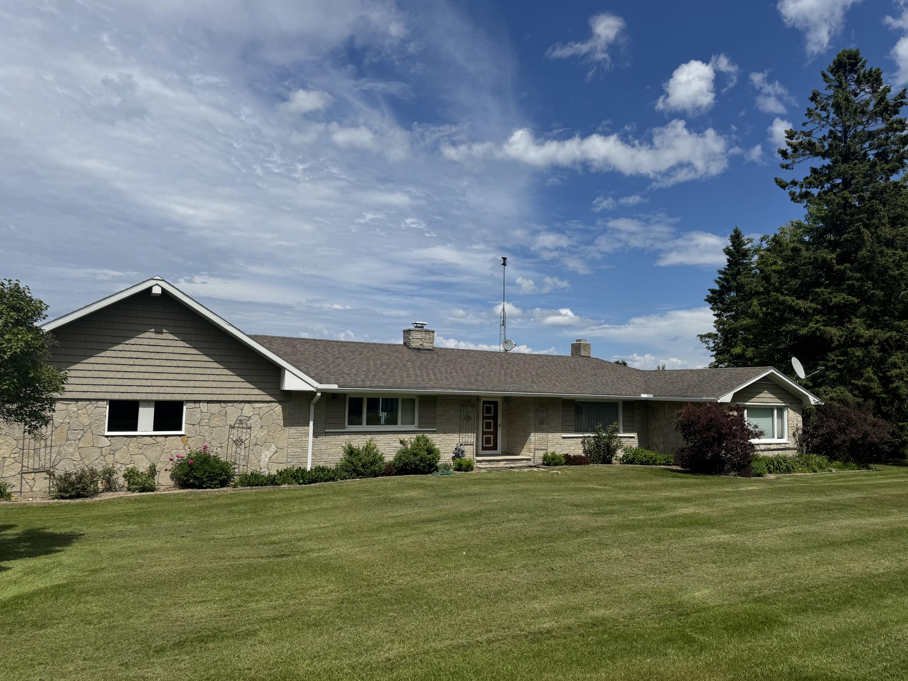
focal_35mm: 24
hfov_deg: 71.6
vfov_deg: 56.8
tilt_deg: +3.8
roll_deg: -1.5
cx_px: 454
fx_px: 630
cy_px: 340
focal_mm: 6.76
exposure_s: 1/7937
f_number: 1.78
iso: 80
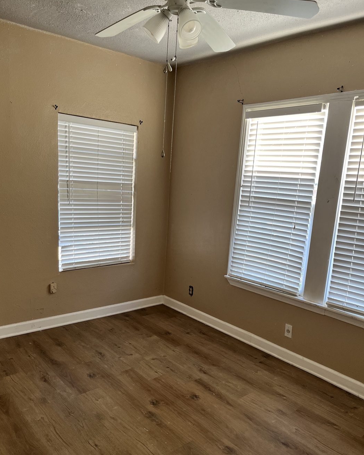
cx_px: 176
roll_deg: -2.8
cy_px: 250
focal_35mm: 28
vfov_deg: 62.1
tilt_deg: -12.6
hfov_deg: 51.5
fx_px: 377
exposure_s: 1/101
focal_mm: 5.1
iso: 125
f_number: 1.6
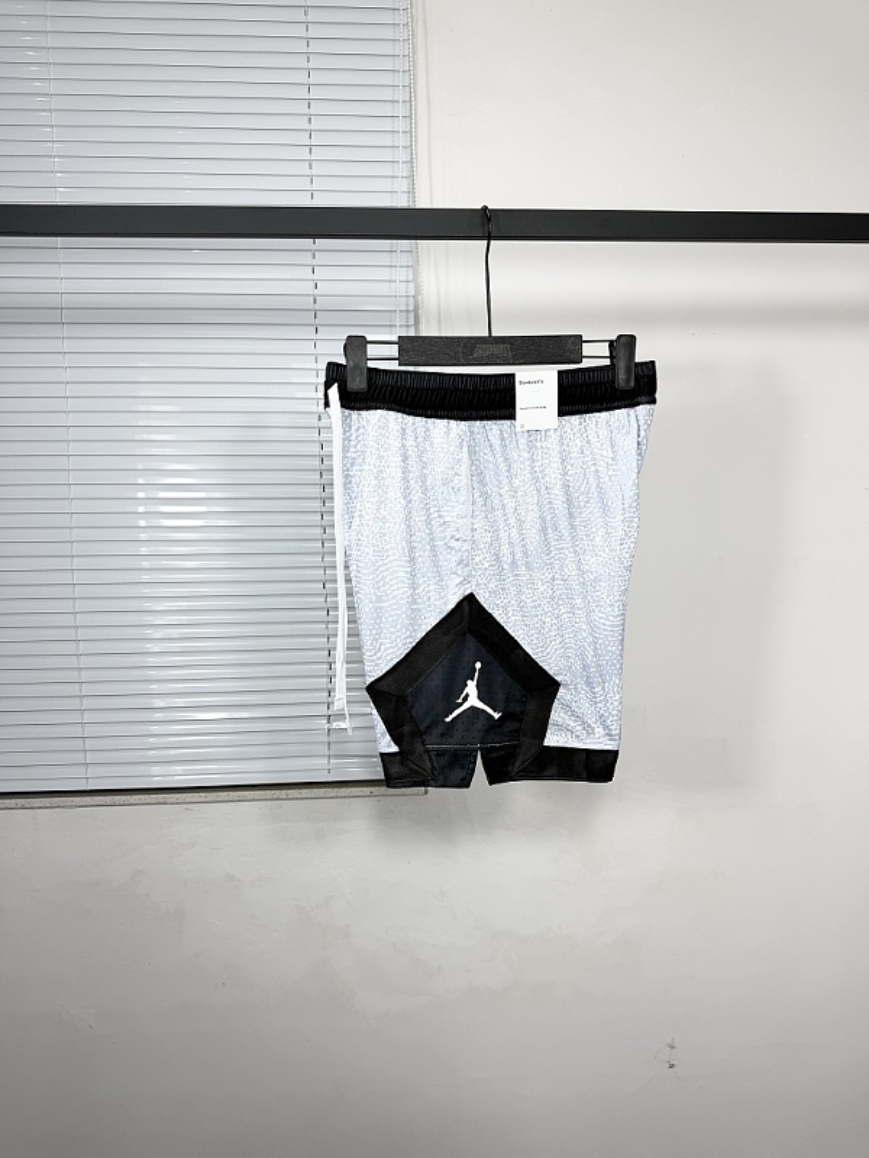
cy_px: 579
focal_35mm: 24
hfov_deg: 56.8
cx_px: 434
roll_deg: +0.6
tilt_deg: -4.1
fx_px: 803
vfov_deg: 71.6
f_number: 1.78
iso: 80
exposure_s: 1/517
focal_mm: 6.76
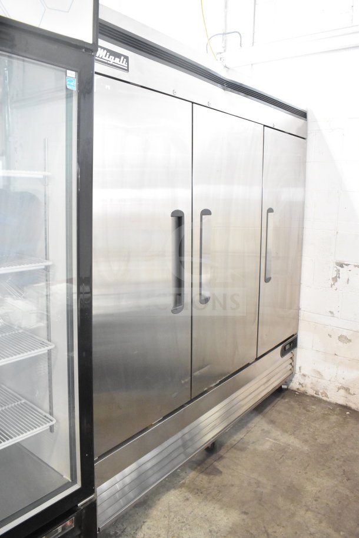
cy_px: 269
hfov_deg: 47.9
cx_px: 180
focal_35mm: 27
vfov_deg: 67.4
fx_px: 404
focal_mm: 18
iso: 6400
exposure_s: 1/125
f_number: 5.6
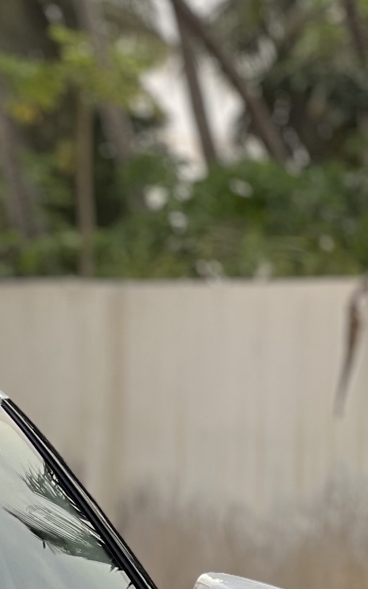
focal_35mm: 281
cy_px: 666
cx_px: -223
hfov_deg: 4.6
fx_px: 4509
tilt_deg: -3.4
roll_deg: -0.8
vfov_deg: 7.4
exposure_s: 1/121
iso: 25
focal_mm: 9
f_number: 2.8
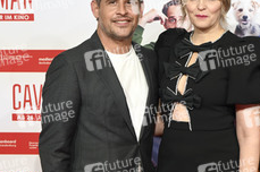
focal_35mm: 146
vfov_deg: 9.4
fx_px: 1053
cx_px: 242
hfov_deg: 13.9
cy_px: 86
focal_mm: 74
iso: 1250
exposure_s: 1/200
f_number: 6
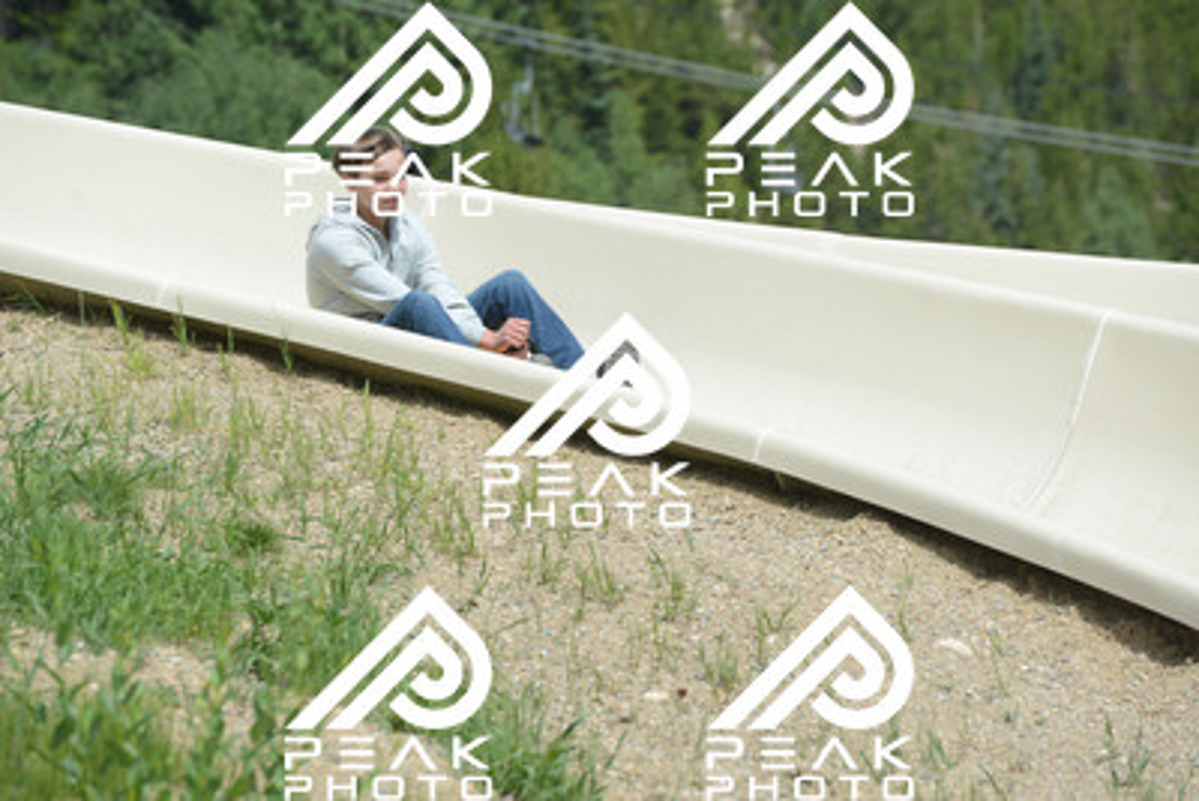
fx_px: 6497
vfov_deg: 7.0
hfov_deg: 10.5
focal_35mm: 195
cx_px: 600
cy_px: 400
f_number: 6.3
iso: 220
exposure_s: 1/640
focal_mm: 195
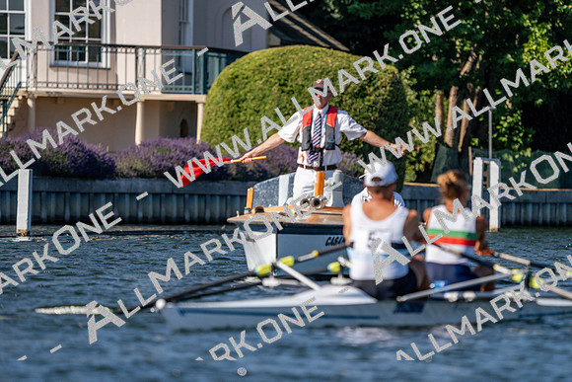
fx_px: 6659
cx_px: 286
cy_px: 191
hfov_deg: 4.9
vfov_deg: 3.3
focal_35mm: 419
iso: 250
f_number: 6.3
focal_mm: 419
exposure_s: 1/1600
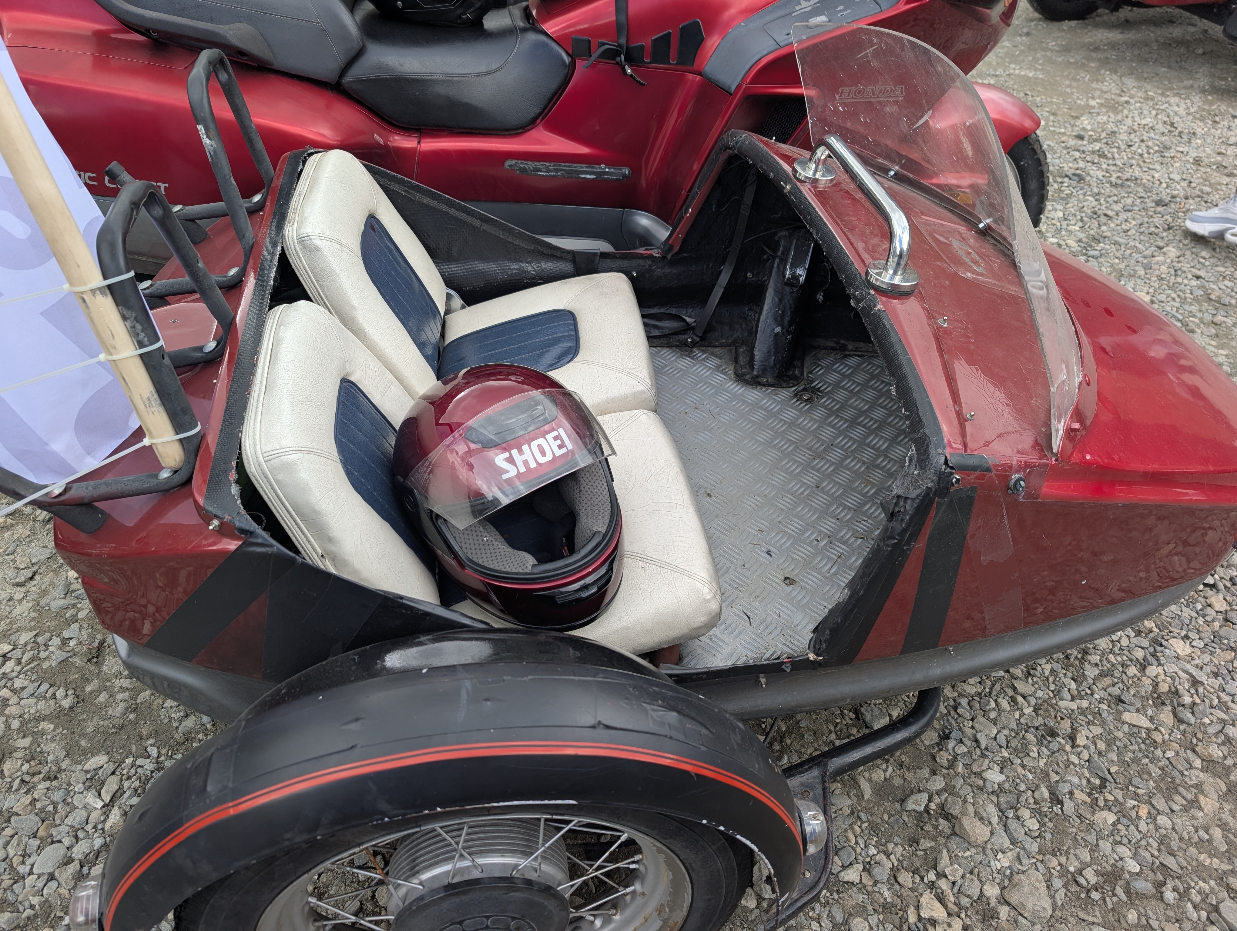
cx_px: 618
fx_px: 859
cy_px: 466
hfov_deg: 71.5
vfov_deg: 56.9
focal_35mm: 24
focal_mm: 6.9
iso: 22
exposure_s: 1/211
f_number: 1.68
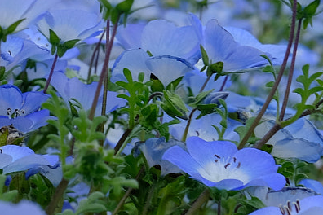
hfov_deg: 9.3
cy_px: -64
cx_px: -219
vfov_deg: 6.4
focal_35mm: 214
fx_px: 1920
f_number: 14
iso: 200
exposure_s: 1/140
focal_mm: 35
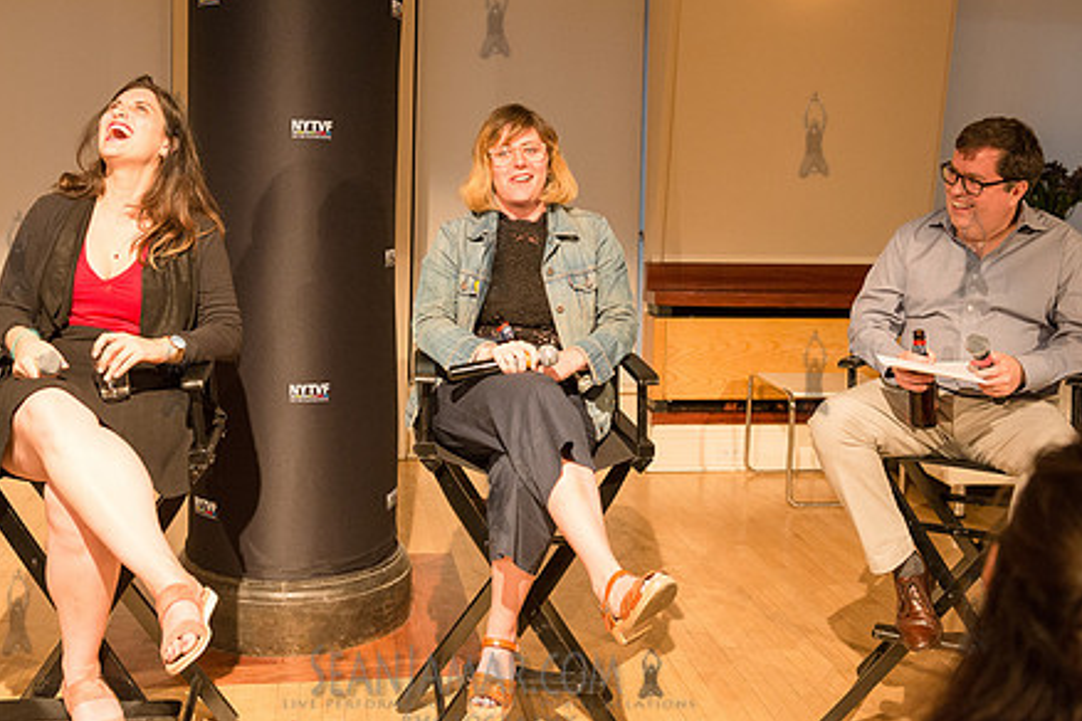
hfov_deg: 43.6
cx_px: 494
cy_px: 253
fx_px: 1352
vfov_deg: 29.7
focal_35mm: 45
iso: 2500
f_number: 4
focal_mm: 34
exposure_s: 1/200
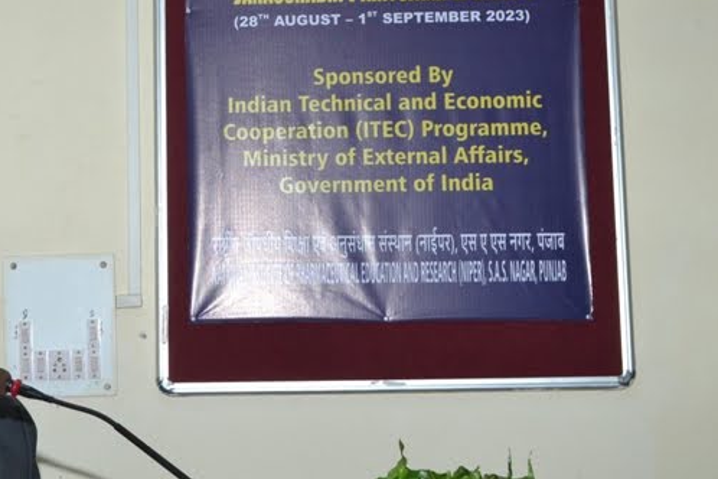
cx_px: 136
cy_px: 142
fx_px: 1476
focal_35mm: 74
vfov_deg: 18.3
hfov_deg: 26.8
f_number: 7.1
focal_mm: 24
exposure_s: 1/200
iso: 1600
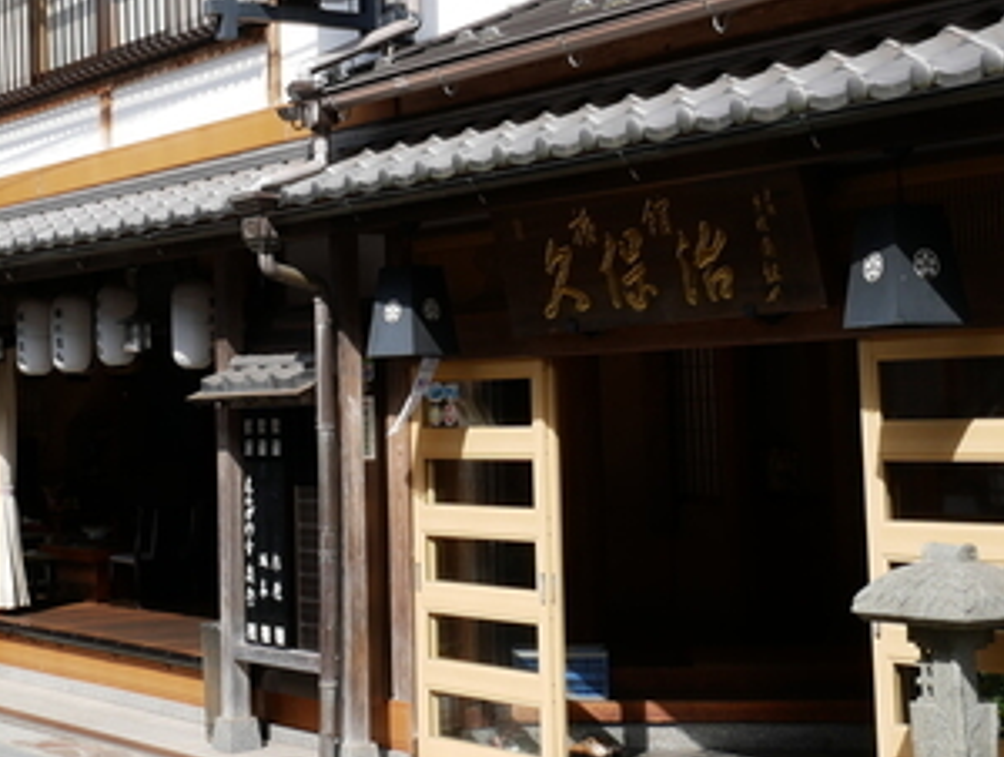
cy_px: 162
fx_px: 2092
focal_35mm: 72
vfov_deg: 20.3
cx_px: 331
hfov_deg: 26.8
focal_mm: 18
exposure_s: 1/400
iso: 200
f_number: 7.1
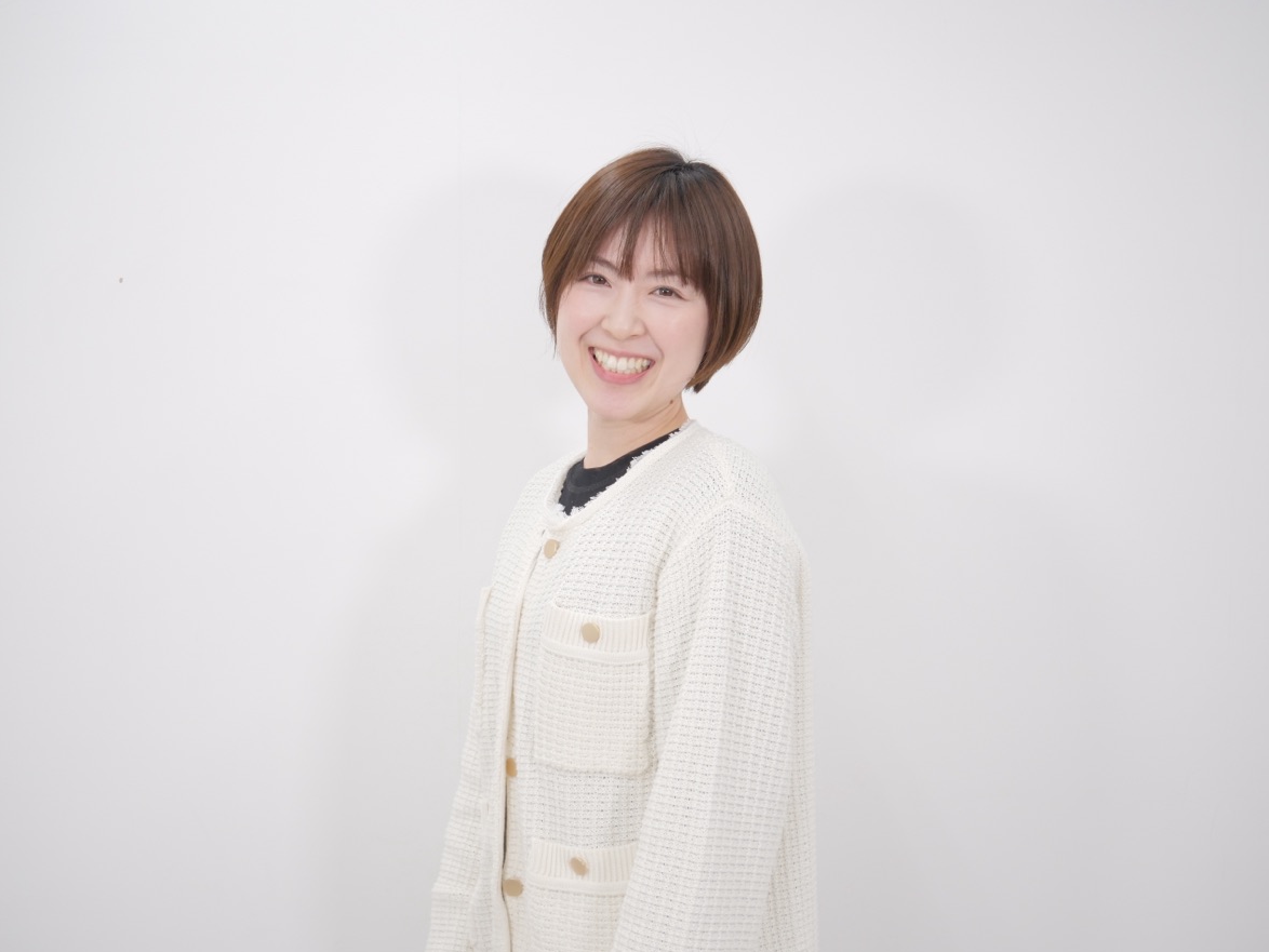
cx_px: 622
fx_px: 1723
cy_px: 484
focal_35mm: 47
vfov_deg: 30.9
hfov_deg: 40.4
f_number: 4.3
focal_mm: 23
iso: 640
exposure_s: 1/80
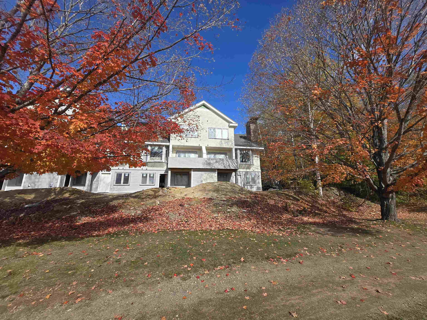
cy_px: 160
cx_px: 214
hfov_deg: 106.2
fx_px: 160
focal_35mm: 13
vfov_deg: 89.9
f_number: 2.2
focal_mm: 1.7
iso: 25
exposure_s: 1/947
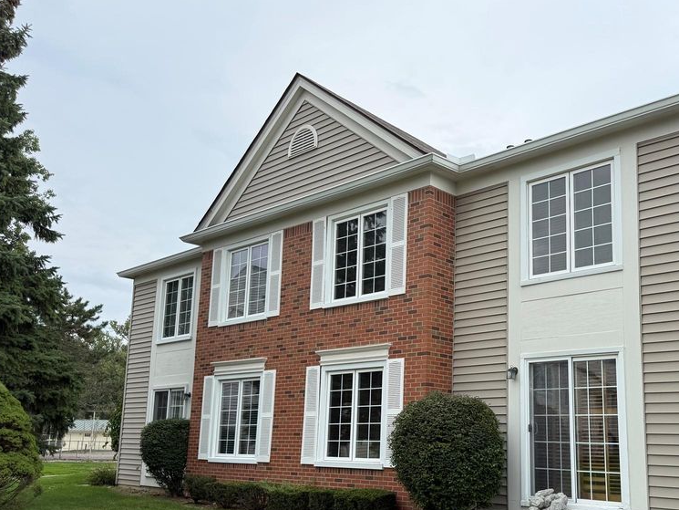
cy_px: 332
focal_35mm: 33
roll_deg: -0.6
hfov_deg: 54.2
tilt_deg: +9.6
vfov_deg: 42.5
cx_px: 457
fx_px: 647
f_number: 1.78
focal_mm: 6.76
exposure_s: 1/2801
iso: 80
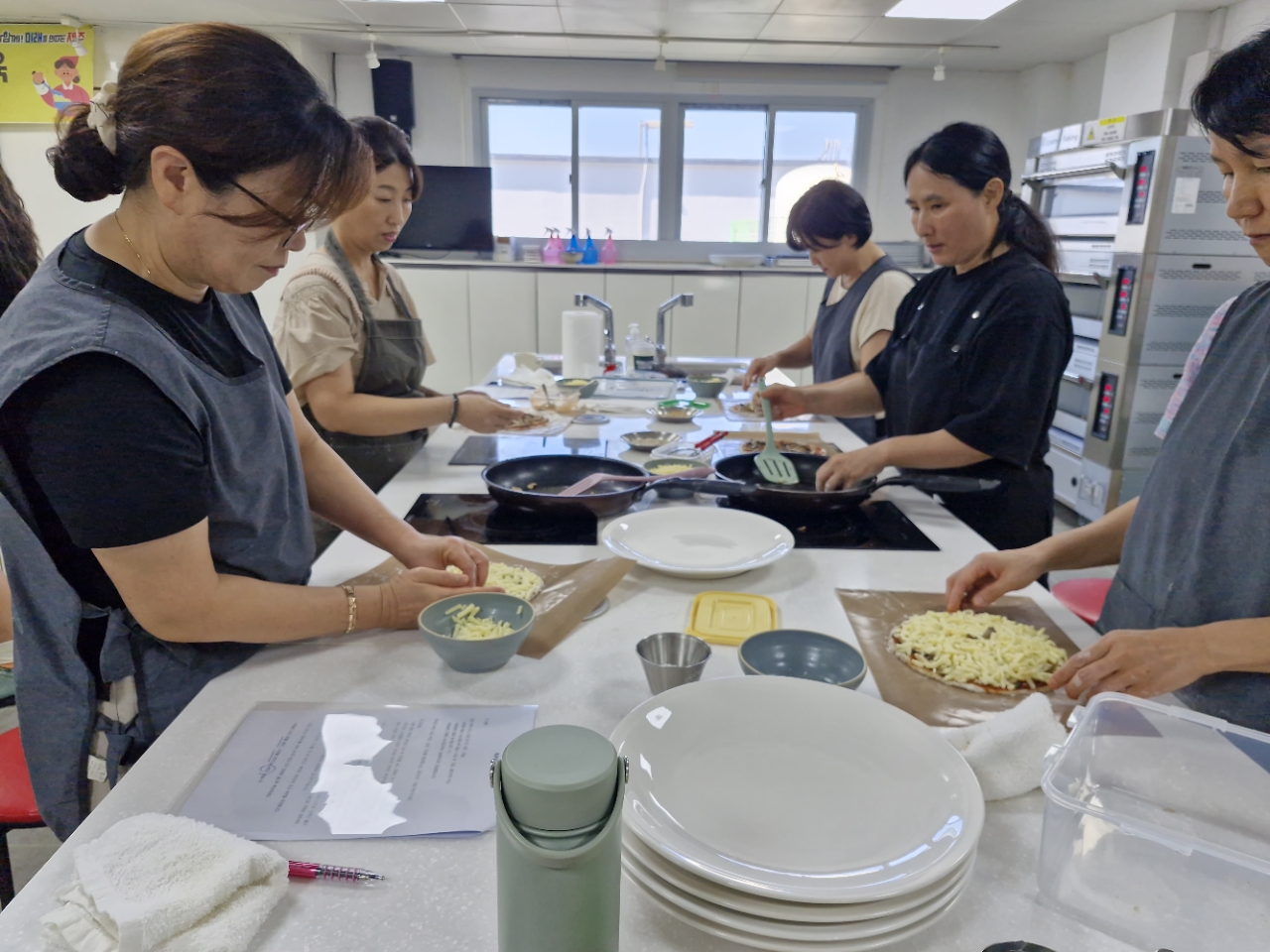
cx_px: 635
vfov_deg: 58.9
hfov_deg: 73.9
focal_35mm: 23
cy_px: 476
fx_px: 844
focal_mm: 5.54
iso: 80
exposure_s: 1/120
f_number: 1.8
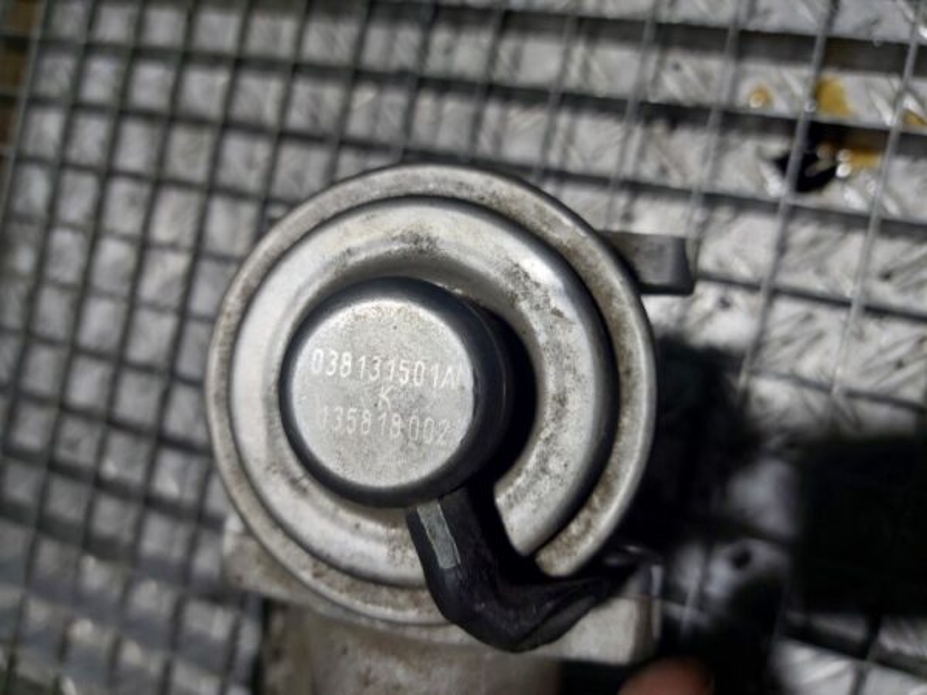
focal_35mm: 25
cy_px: 348
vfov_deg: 54.9
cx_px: 464
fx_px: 669
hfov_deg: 69.4
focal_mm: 5.23
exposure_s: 1/50
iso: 64
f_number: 1.8
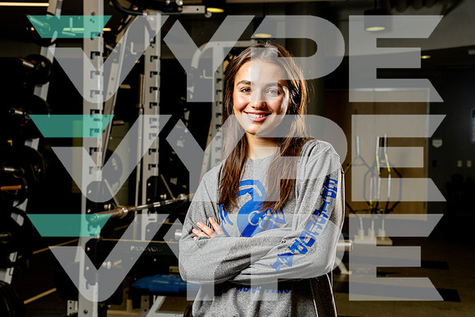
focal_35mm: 60
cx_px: 238
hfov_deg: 33.4
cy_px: 158
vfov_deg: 22.6
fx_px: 792
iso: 320
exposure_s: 1/250
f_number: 8
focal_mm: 60
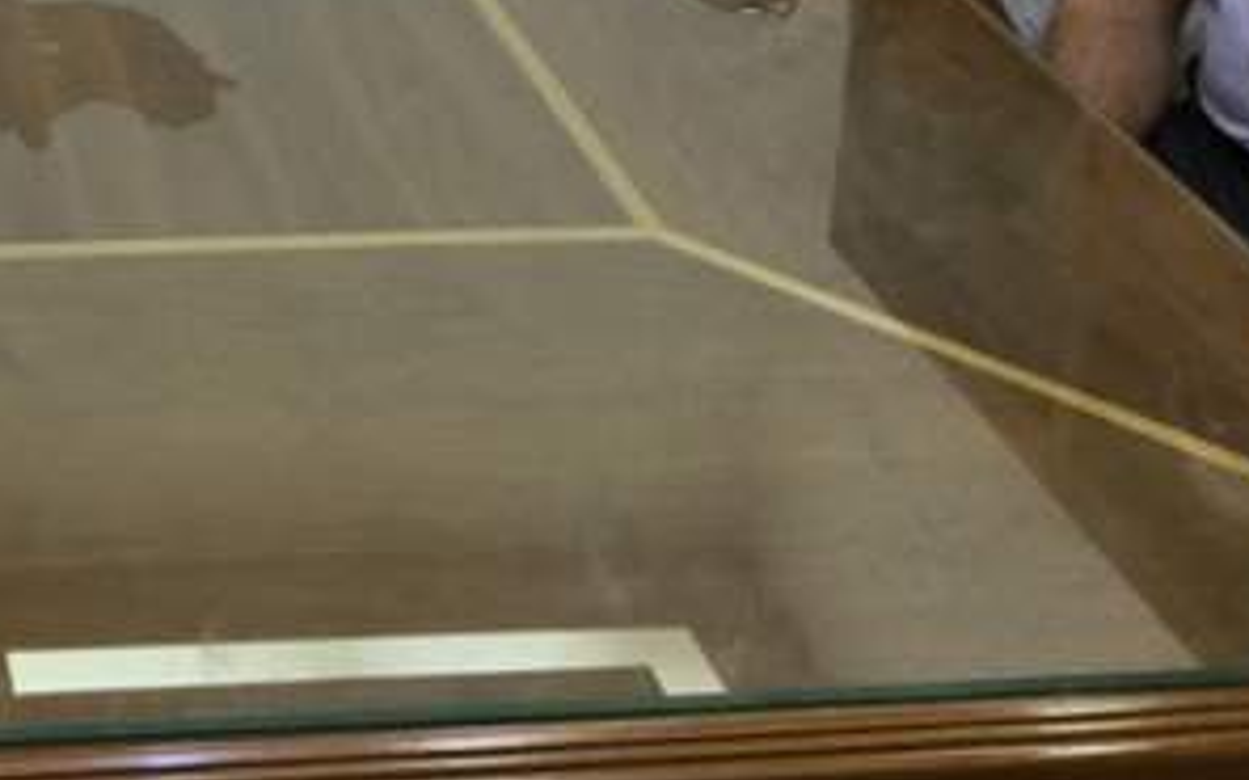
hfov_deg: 24.3
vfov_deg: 15.3
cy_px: -333
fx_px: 2723
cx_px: -76
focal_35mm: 80
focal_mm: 3.3
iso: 80
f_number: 2.4
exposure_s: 1/33
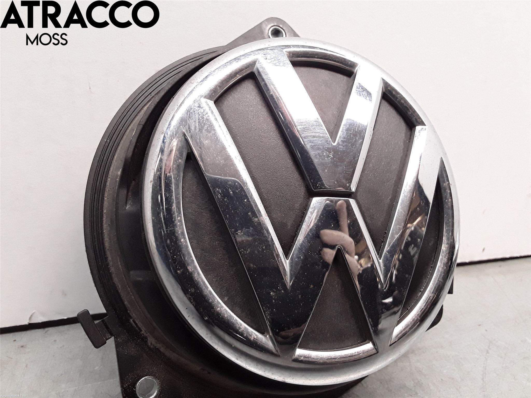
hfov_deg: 63.4
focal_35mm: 28
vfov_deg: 49.7
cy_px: 199
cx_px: 266
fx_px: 430
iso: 100
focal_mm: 2.91
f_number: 1.9
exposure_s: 1/100
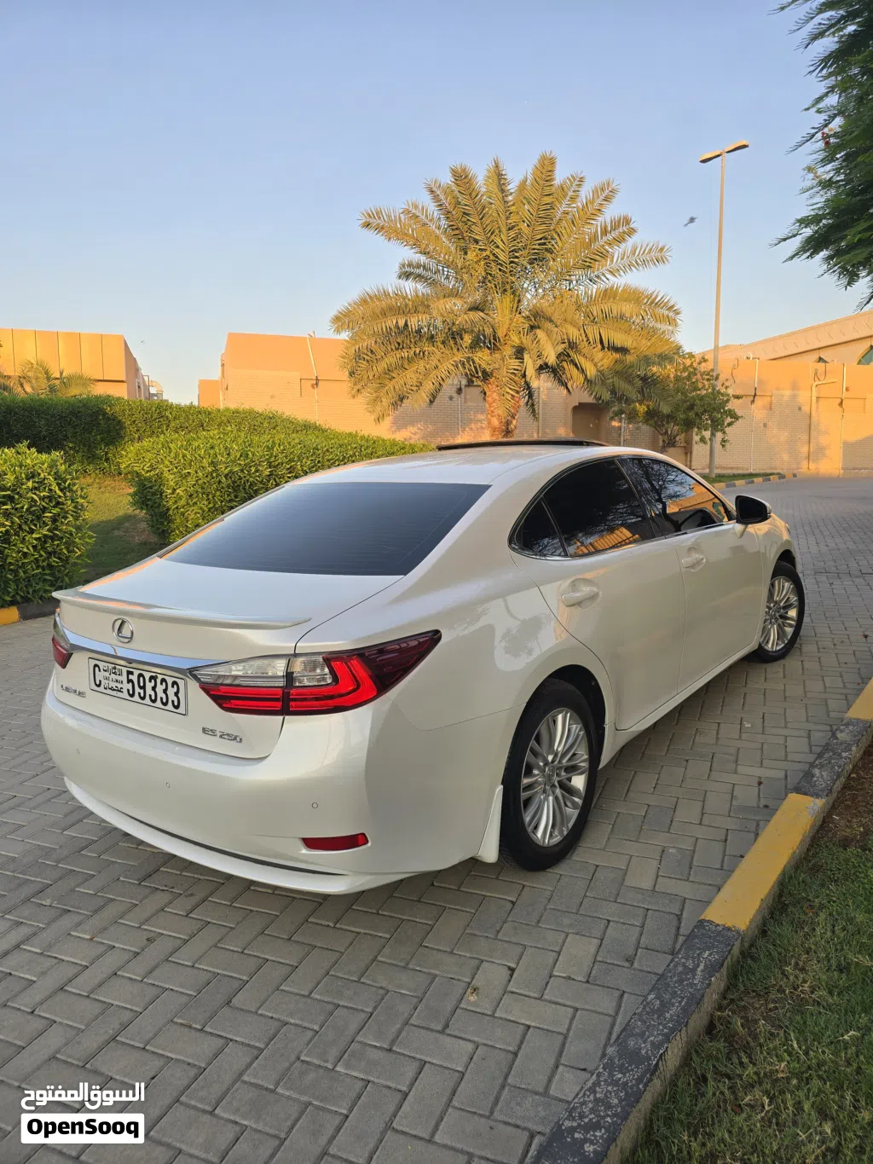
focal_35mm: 23
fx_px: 773
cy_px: 582
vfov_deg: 73.9
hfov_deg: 58.9
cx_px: 436
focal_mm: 6.3
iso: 16
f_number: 1.7
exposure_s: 1/180
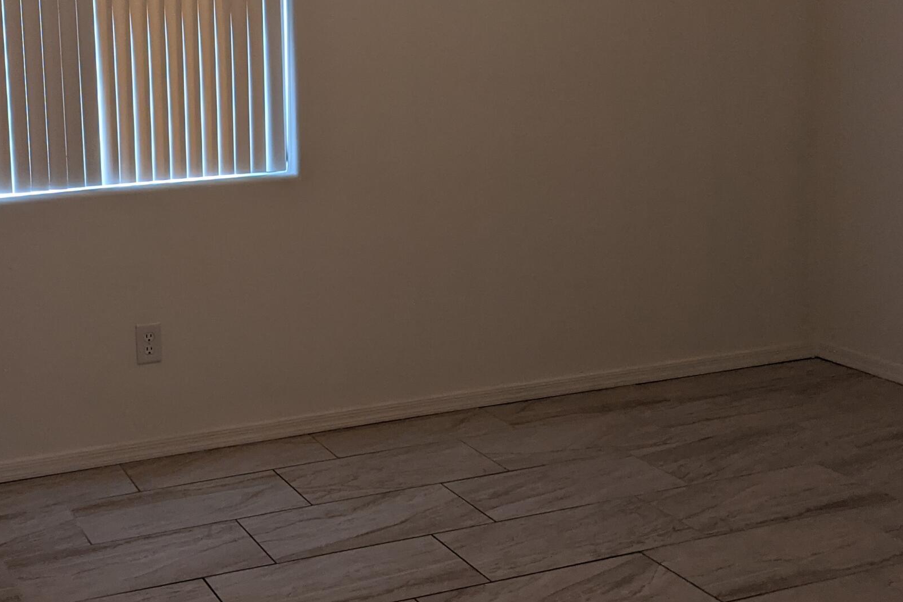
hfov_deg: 37.1
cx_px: 304
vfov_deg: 25.3
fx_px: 1329
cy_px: 180
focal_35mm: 53
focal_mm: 4.38
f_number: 1.73
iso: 268
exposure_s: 1/120
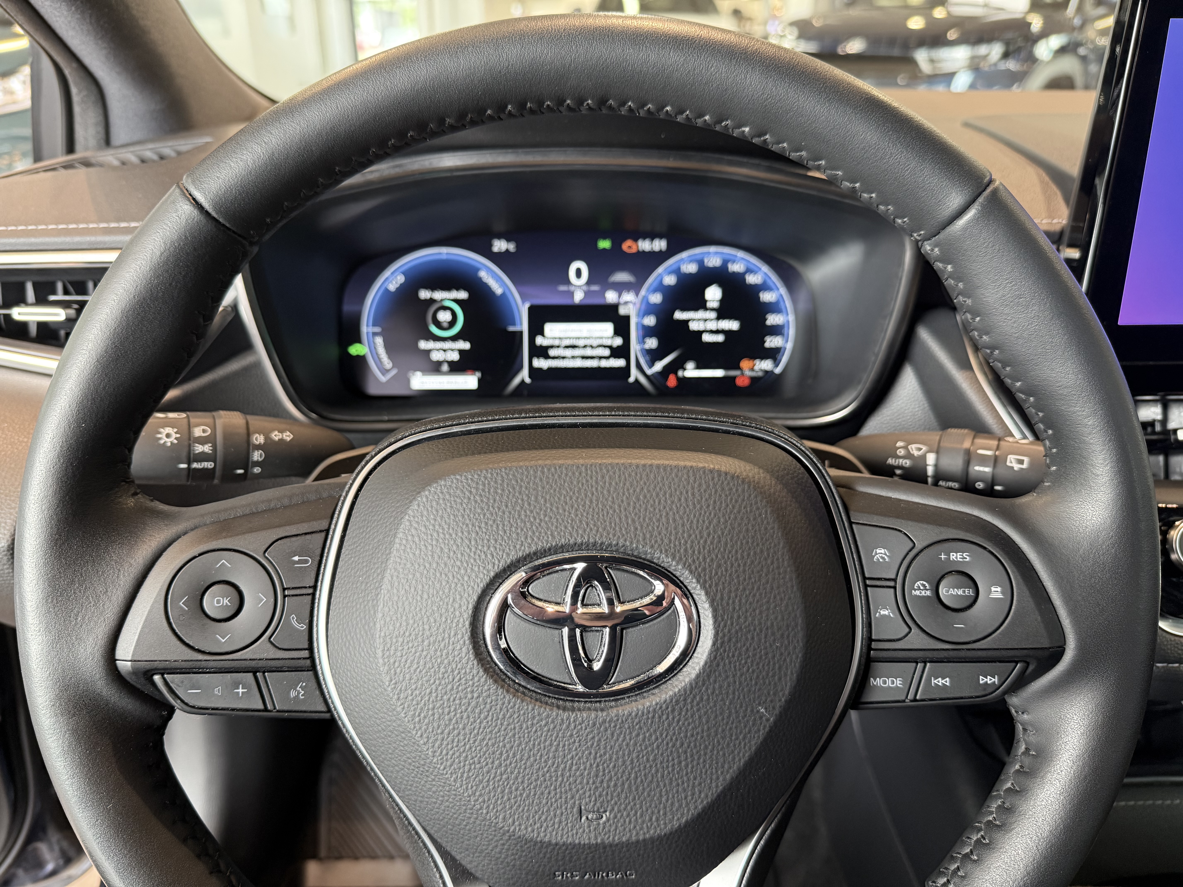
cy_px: 444
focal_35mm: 24
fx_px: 820
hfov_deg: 71.6
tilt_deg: -25.5
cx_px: 592
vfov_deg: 56.8
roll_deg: +0.0
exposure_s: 1/50
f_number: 1.78
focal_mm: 6.76
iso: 320
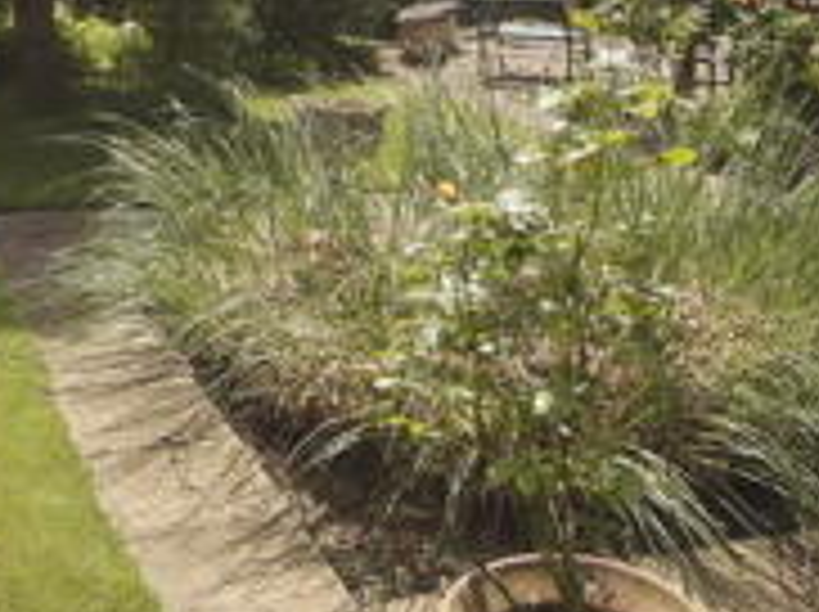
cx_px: 189
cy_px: -142
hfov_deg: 35.9
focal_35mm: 52
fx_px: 1229
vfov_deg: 24.9
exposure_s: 1/200
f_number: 7.1
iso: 100
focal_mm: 10
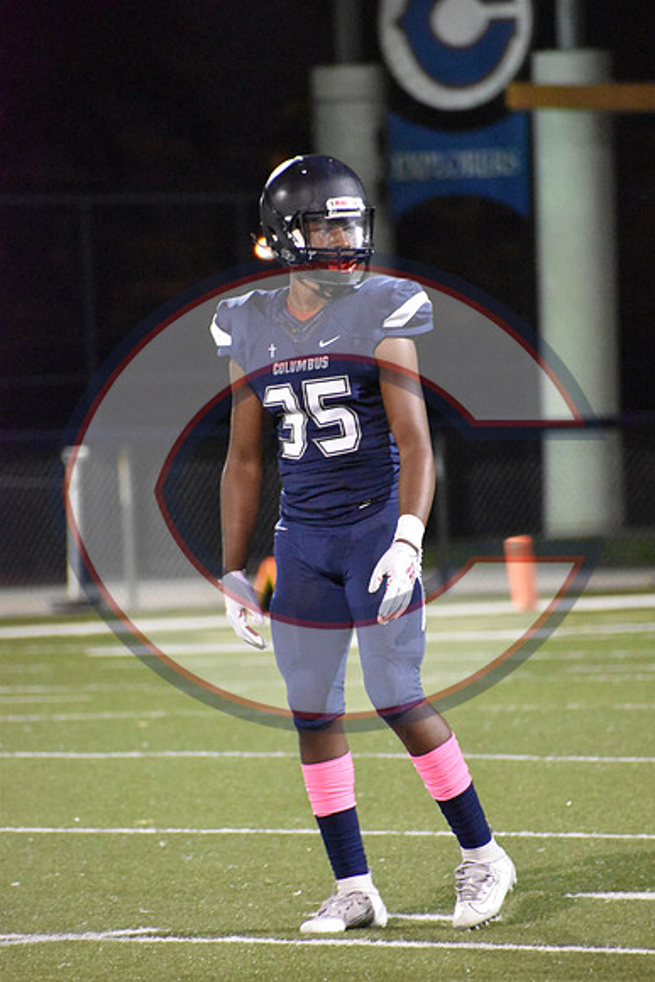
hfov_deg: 3.1
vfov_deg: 4.6
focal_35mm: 450
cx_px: 328
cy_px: 491
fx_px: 12273
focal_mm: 300
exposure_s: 1/125
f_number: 6.3
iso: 12800
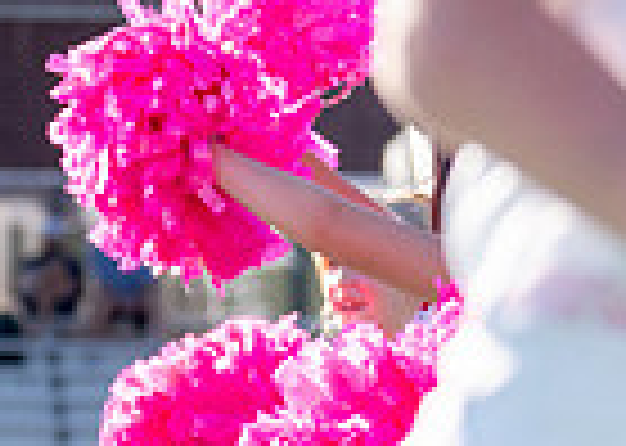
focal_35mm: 415
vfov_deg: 3.5
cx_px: -339
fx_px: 7371
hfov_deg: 4.8
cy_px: 424
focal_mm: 70
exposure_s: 1/3200
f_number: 2.8
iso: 320
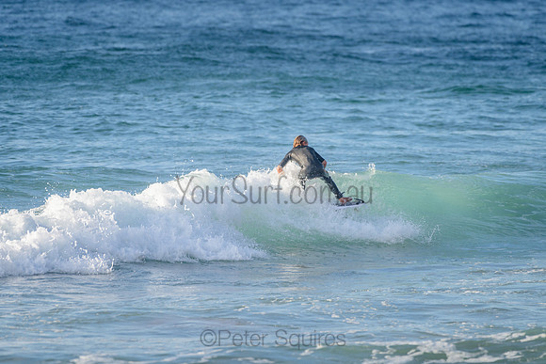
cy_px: 186
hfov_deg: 3.4
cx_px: 280
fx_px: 9298
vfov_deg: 2.2
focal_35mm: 613
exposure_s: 1/1250
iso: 250
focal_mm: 500
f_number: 5.6
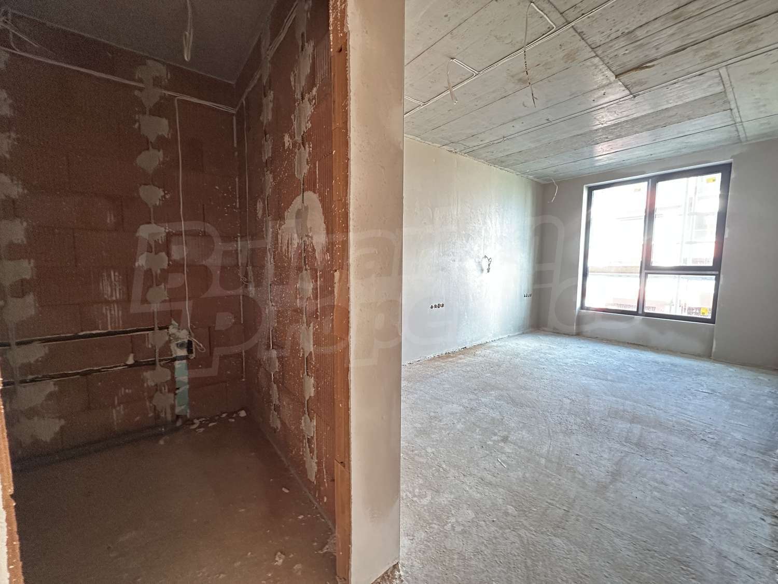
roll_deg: -0.3
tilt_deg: -5.3
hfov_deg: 102.1
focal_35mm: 14
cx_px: 389
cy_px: 292
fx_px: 315
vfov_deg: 85.7
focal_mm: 2.22
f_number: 2.2
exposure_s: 1/50
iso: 640
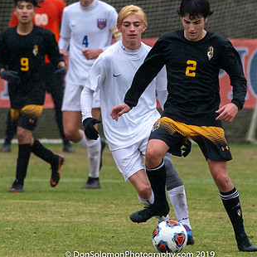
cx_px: 125
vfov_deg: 1.5
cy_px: 181
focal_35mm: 1201
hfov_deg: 1.5
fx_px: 10088
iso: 3200
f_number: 5.6
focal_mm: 382
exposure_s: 1/1000
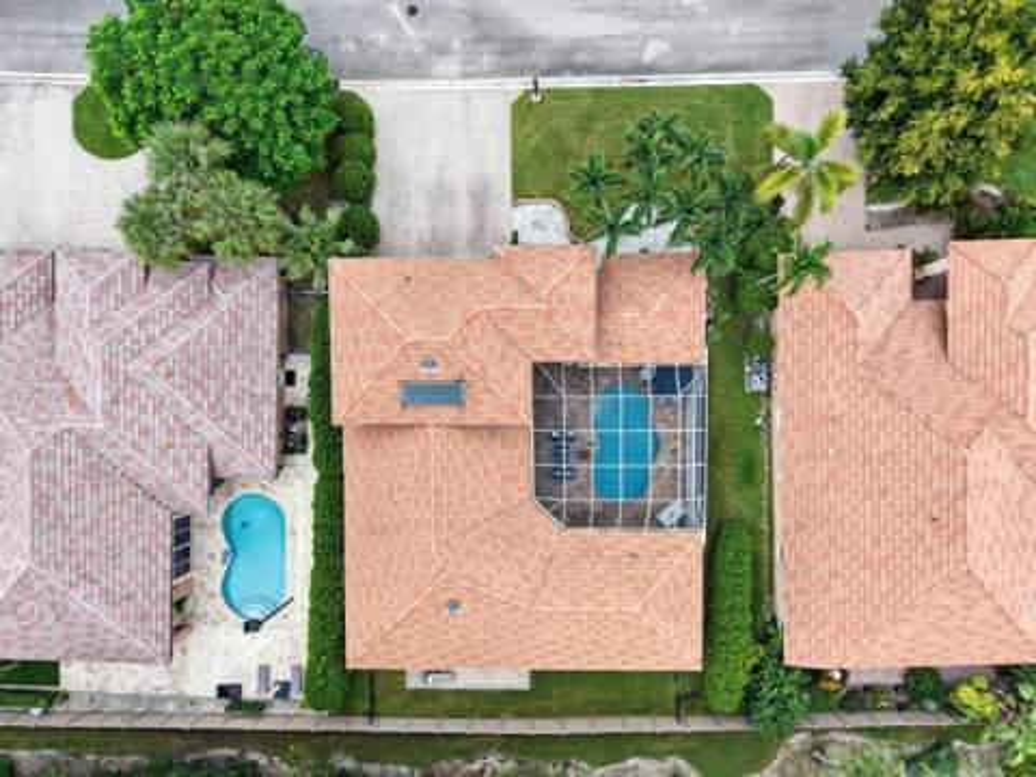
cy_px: 388
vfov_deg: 56.8
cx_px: 518
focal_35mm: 24
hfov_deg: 71.6
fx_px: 718
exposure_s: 1/640
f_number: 1.8
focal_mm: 8.7
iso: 170
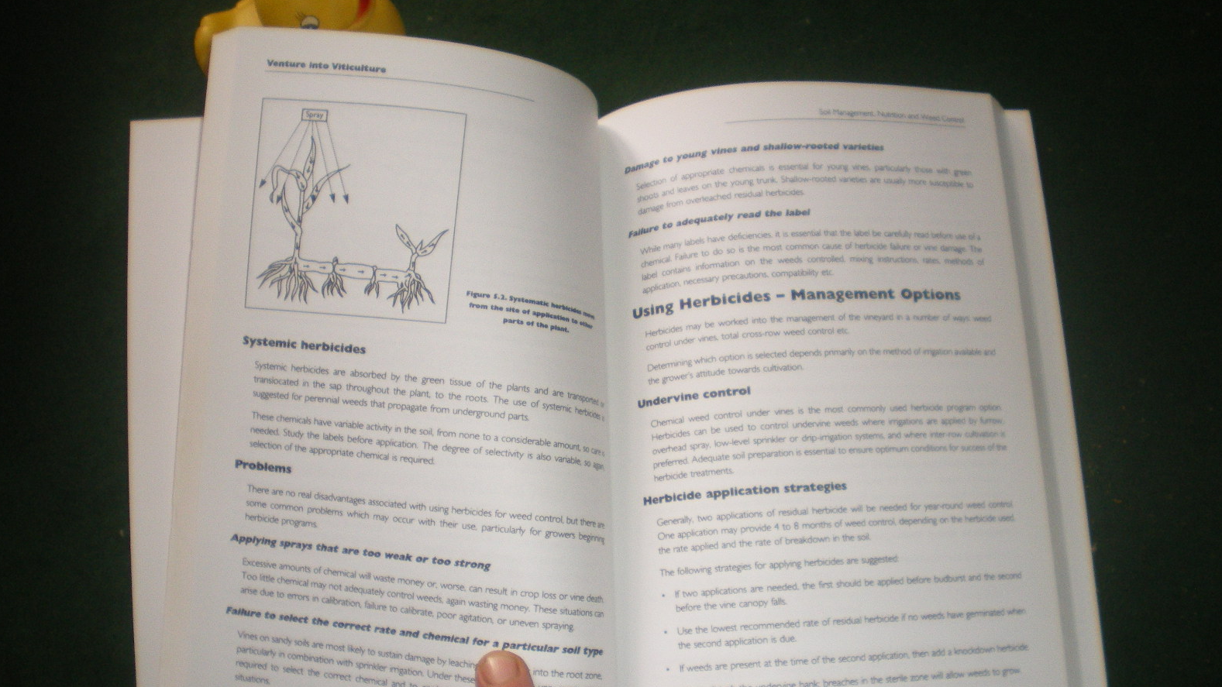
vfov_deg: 28.3
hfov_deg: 48.4
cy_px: 360
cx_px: 611
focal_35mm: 42
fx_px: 1361
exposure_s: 1/50
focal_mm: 6.3
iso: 200
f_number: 3.1
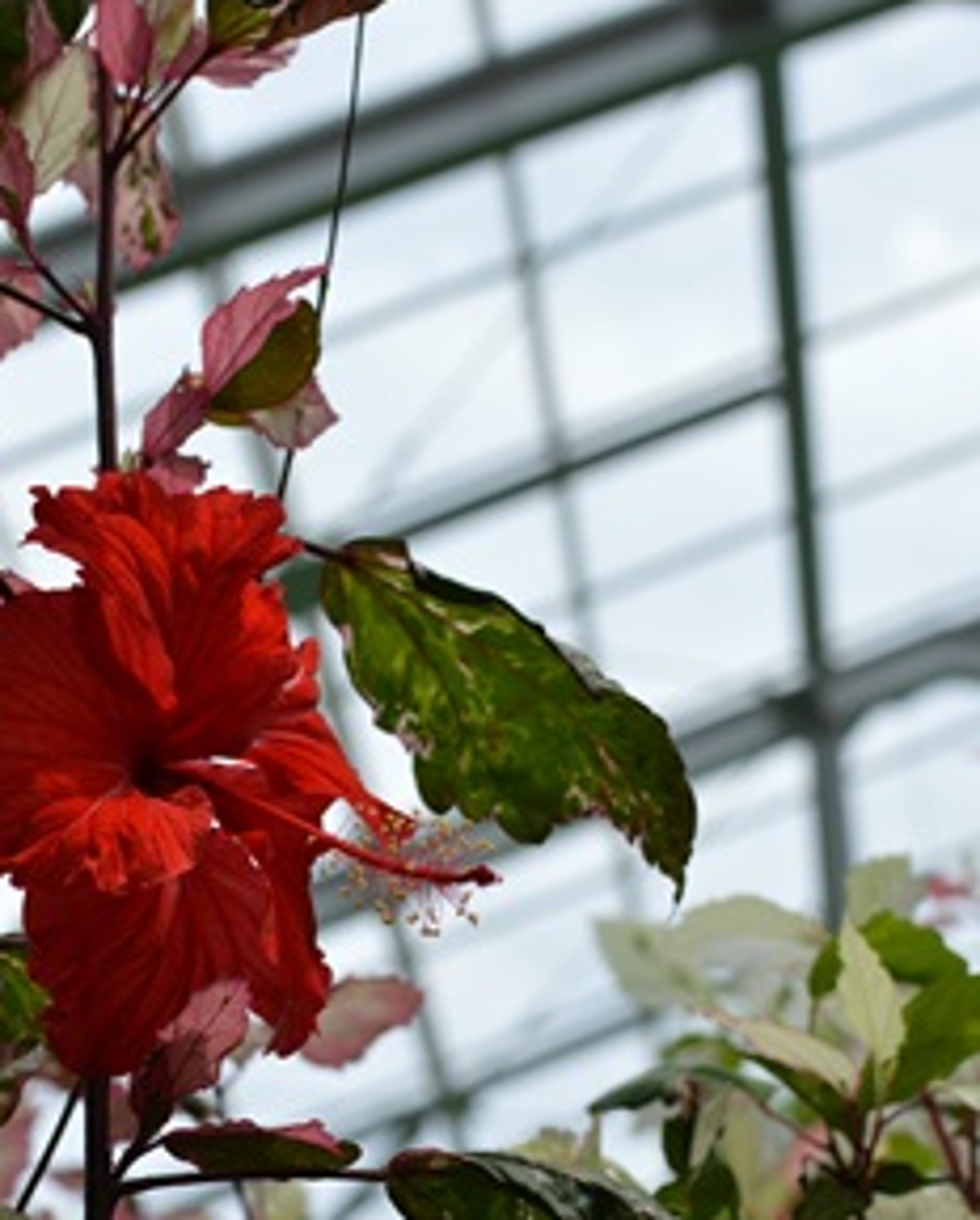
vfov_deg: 24.6
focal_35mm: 77
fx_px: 2776
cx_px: 380
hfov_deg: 20.0
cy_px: 863
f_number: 5.6
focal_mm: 35
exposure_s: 1/400
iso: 100
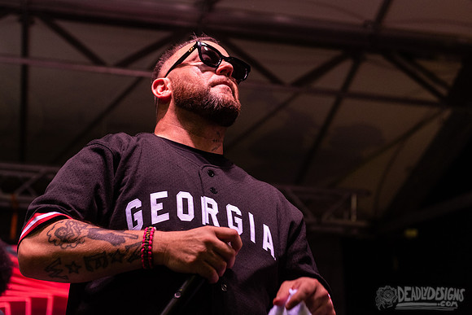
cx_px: 209
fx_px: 1058
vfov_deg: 16.9
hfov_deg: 25.1
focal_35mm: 81
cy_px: 137
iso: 2000
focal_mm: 70
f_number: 4
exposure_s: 1/250
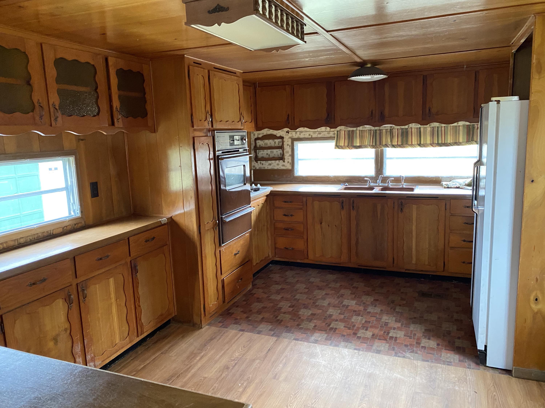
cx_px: 272
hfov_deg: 67.3
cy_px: 204
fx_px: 409
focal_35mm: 26
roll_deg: +1.8
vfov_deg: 53.1
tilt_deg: -9.6
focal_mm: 4.25
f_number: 1.8
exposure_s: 1/58
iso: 500
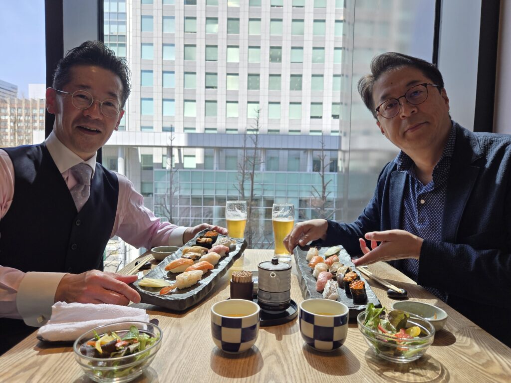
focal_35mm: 23
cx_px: 256
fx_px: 340
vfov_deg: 58.9
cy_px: 192
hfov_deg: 73.9
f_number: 1.8
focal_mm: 5.4
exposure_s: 1/715
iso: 25
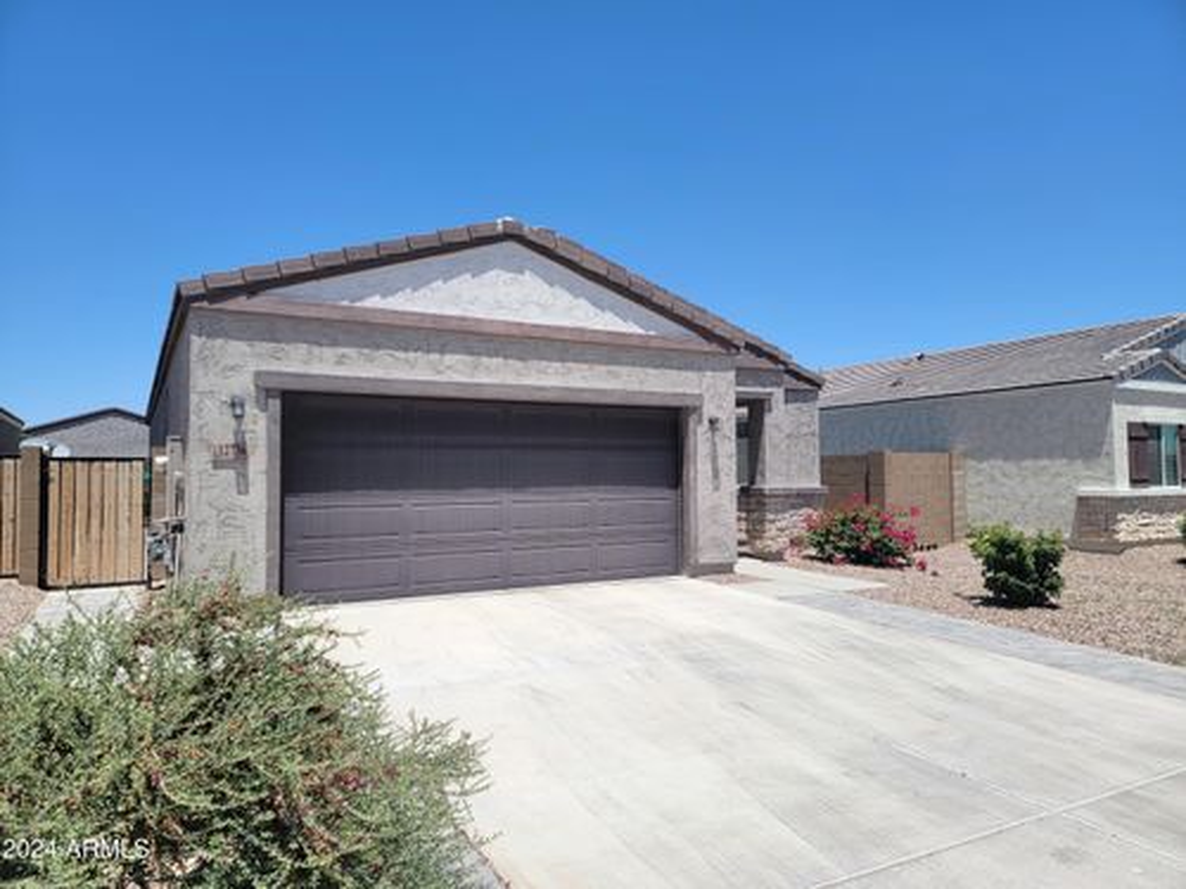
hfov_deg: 71.6
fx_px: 822
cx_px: 593
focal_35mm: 24
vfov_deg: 56.8
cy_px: 444
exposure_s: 1/1167
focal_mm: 6.7
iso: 16
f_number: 1.8
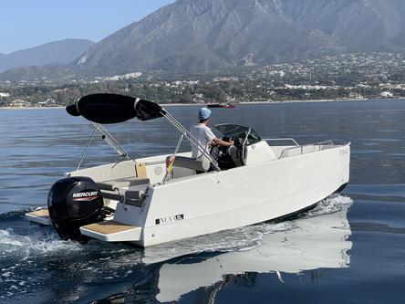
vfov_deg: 22.9
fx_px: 749
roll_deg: +2.4
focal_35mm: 64
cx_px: 202
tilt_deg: -3.6
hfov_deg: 30.3
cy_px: 152
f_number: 2.2
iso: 20
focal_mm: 7.5
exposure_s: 1/1647
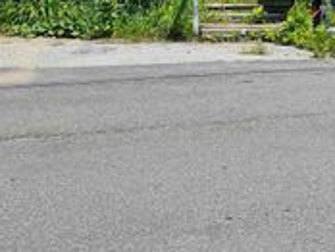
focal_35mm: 66
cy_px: -93
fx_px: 640
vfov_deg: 20.1
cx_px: 325
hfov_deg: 27.8
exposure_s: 1/1839
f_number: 1.8
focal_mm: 5.4
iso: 25
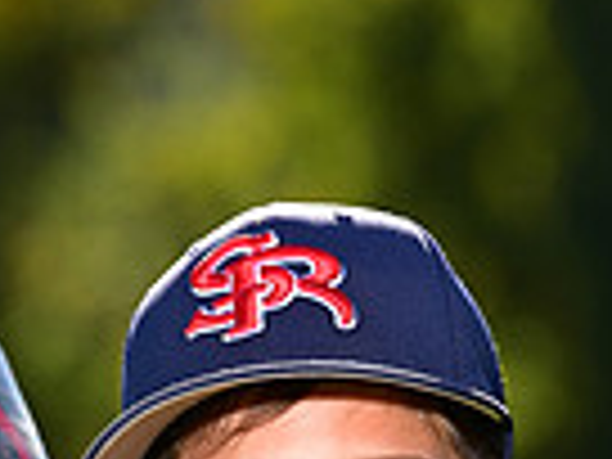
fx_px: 14533
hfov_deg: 2.4
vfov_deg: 1.8
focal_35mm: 822
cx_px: 317
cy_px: 1166
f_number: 5.6
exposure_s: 1/250
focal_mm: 200
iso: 80
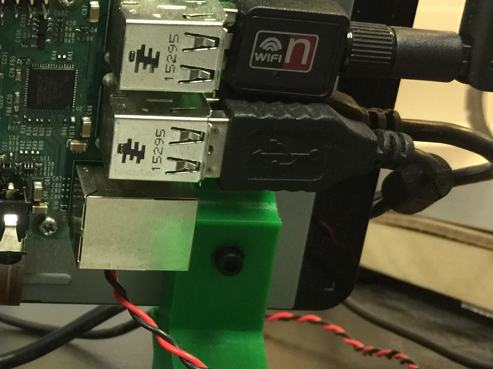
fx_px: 1082
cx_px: -78
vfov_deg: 19.3
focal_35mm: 76
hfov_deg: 23.7
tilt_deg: +0.5
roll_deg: -2.4
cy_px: 110
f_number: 2.2
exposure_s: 1/10
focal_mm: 4.15
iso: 100
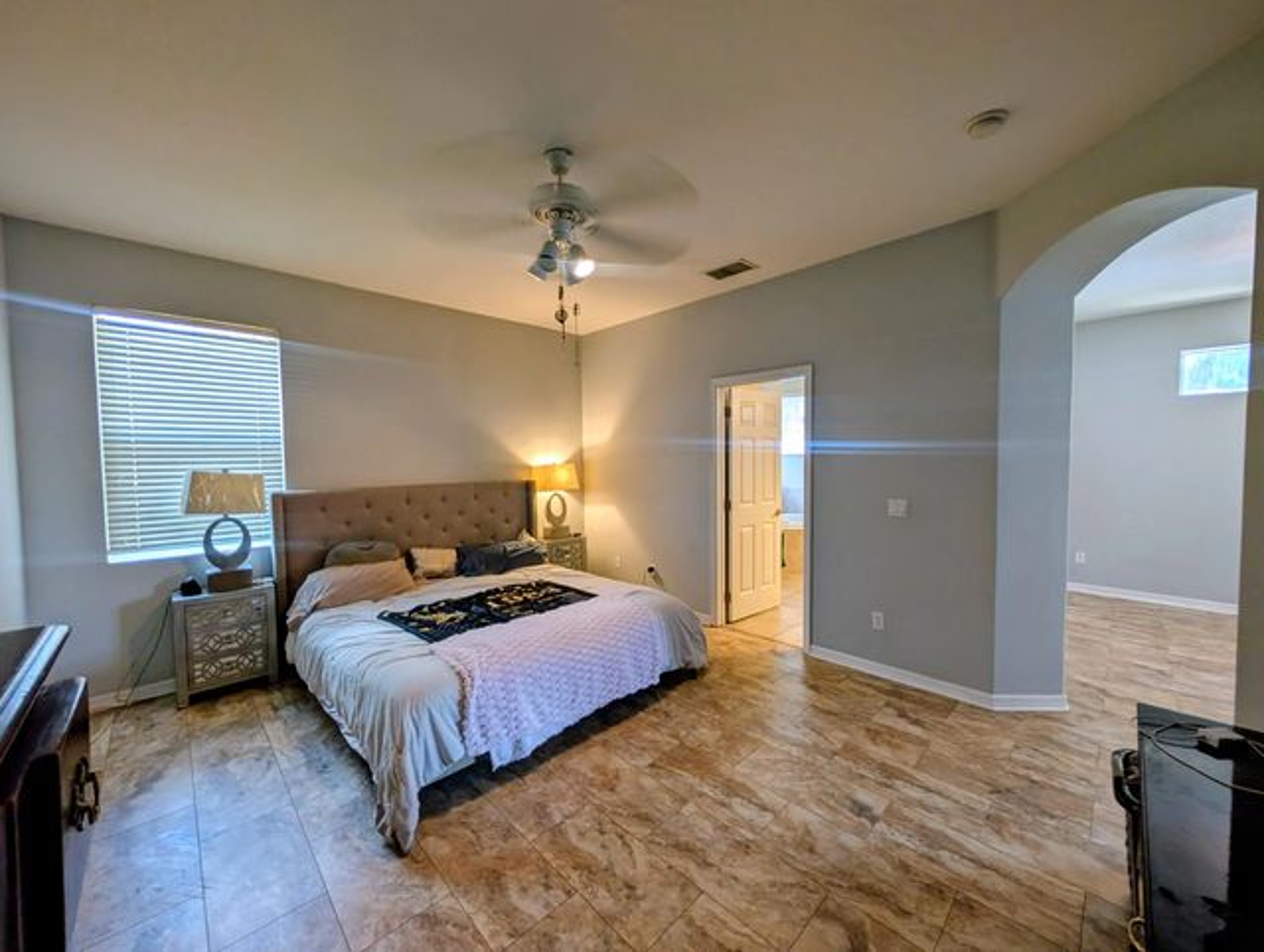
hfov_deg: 110.5
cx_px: 632
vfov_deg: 94.6
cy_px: 476
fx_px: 439
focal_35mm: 12
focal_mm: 2.02
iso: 68
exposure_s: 1/30
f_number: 1.7
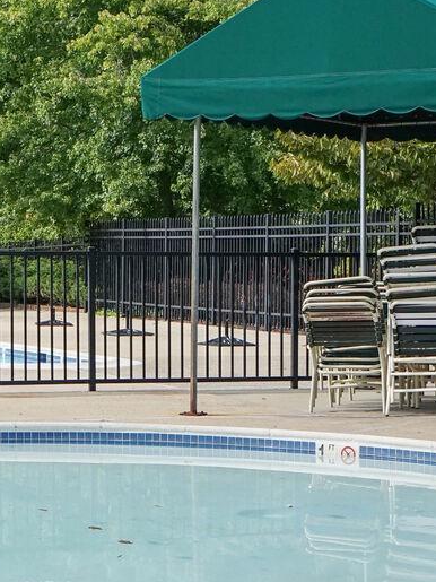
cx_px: -72
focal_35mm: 113
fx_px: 1898
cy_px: 249
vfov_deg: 17.4
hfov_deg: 12.8
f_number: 9
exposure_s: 1/1250
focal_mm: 35
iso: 800
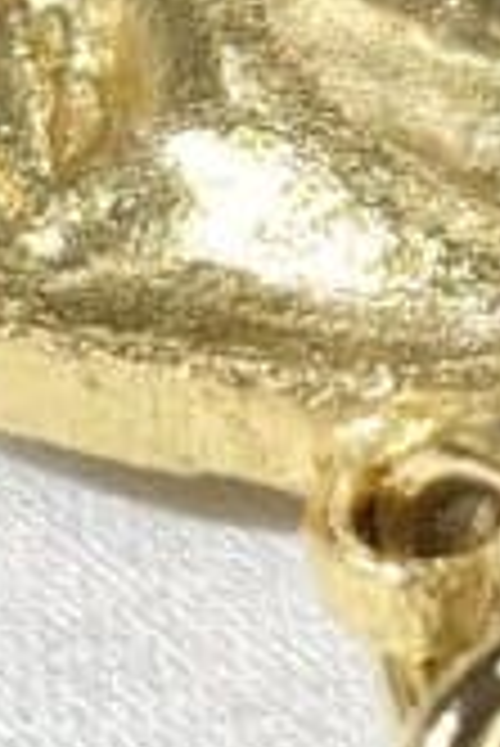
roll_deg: +5.8
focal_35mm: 334
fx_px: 6943
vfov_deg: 6.1
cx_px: 297
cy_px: -14
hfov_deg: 4.1
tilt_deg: -32.4
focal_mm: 5.96
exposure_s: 1/243
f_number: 1.6
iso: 32
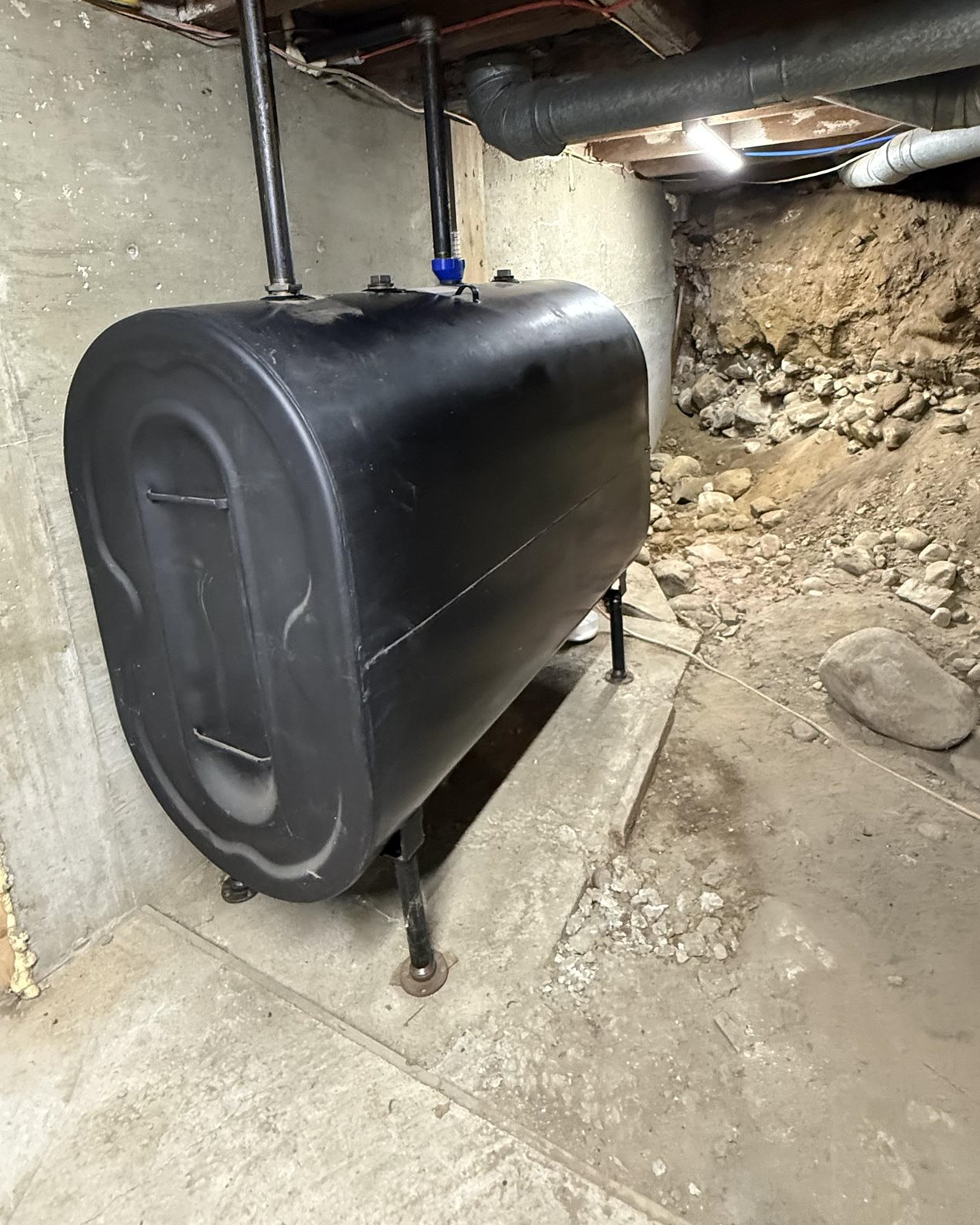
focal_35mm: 20
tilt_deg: -13.6
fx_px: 725
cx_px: 470
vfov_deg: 79.1
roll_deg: +4.0
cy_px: 469
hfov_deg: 68.1
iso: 800
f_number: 2.2
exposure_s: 1/60
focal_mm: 2.22
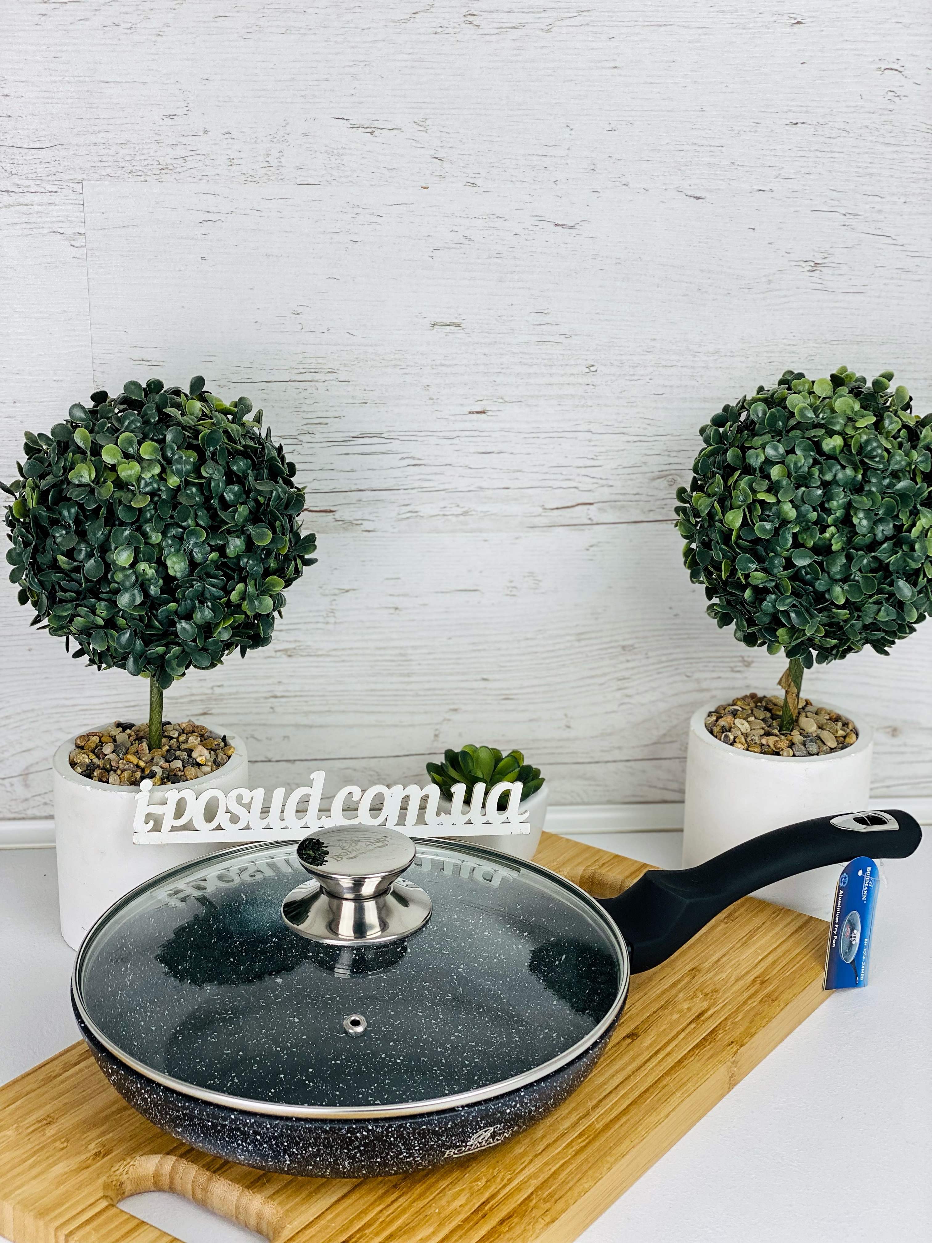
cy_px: 622
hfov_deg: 28.0
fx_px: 1867
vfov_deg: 36.8
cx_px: 466
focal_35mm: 52
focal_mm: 6
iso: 20
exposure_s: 1/160
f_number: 2
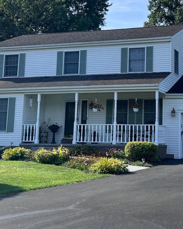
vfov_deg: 27.6
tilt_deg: +10.2
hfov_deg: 22.2
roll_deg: -1.1
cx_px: 143
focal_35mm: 68
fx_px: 460
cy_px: 62
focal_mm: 5.7
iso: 50
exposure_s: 1/4630
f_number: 1.5
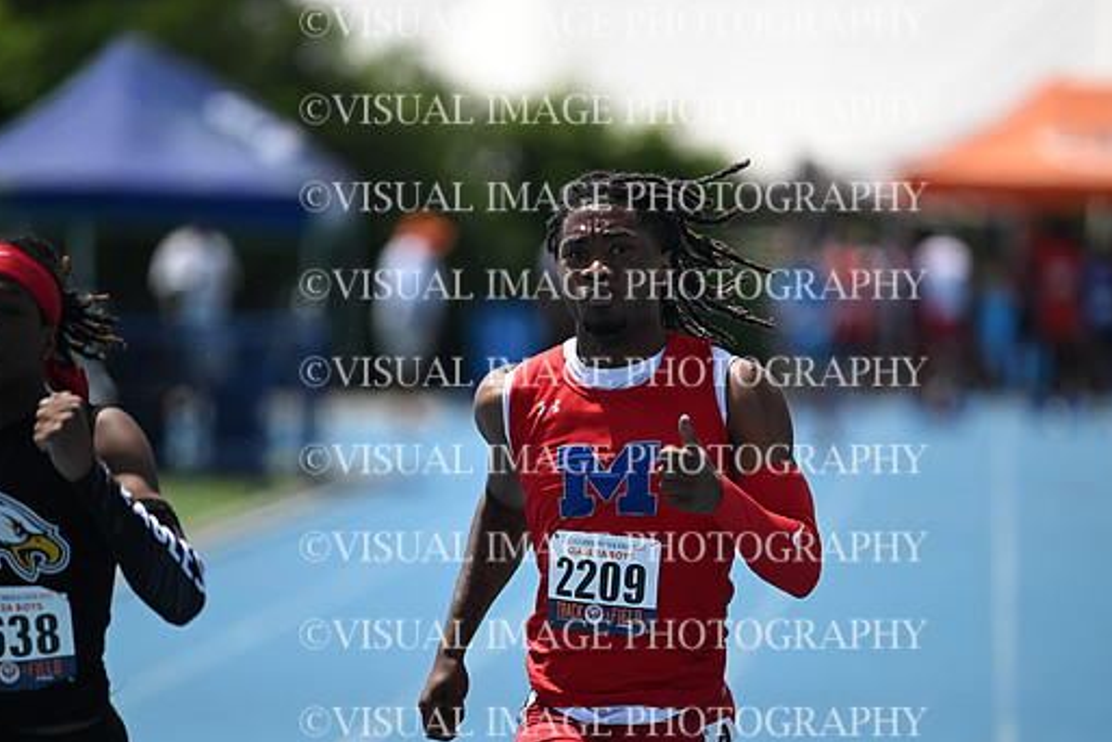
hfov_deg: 4.6
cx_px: 613
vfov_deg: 3.0
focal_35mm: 452
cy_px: 415
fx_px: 13961
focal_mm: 400
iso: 640
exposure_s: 1/5000
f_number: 4.5
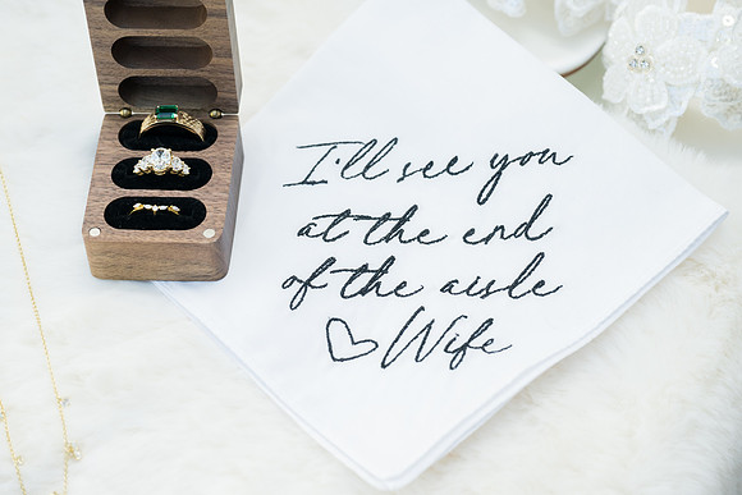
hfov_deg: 20.4
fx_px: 2059
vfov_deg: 13.7
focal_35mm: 100
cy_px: 252
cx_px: 377
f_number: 5.6
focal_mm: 95
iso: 400
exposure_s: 1/200
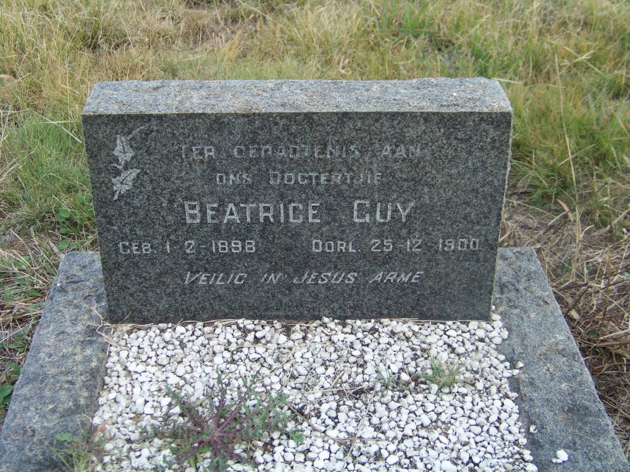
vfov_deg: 29.7
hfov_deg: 38.9
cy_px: 236
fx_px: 892
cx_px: 315
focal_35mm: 49
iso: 64
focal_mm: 7.6
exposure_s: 1/160
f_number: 2.8
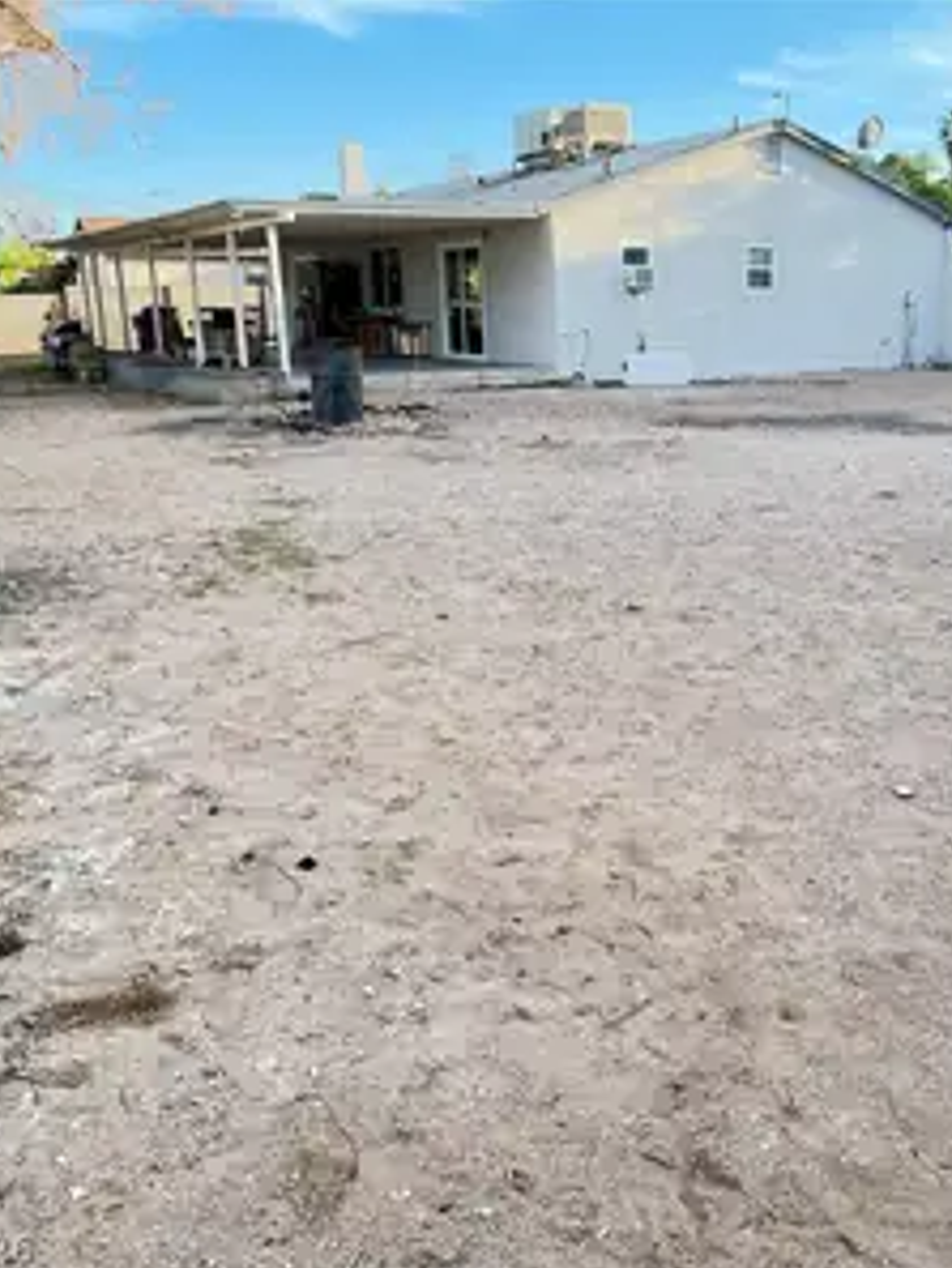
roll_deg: +0.5
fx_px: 1282
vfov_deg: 52.6
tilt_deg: -14.6
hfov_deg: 39.7
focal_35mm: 35
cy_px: 636
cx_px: 704
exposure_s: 1/339
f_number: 1.5
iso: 50
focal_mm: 5.7
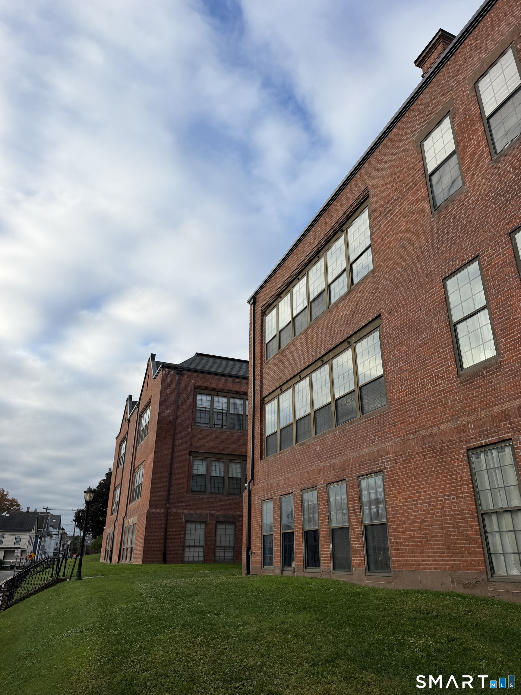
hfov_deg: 56.8
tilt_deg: +23.6
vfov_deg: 71.6
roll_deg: -0.4
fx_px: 482
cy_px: 348
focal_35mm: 24
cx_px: 260
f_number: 1.78
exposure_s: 1/2801
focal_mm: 6.76
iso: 80
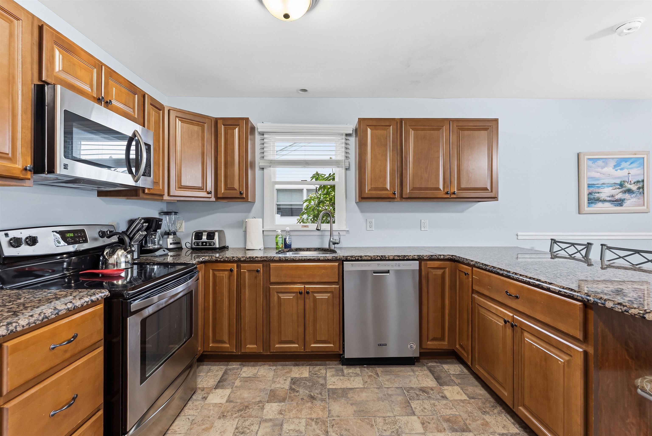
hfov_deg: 97.1
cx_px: 326
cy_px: 218
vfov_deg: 74.1
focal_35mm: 16
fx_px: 288
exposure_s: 1/13
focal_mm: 15.9
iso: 640
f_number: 7.1
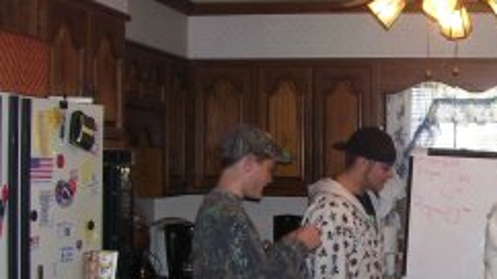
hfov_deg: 29.5
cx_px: 429
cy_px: 166
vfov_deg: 17.5
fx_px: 909
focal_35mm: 69
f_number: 2.7
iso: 80
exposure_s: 1/60
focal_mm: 5.6
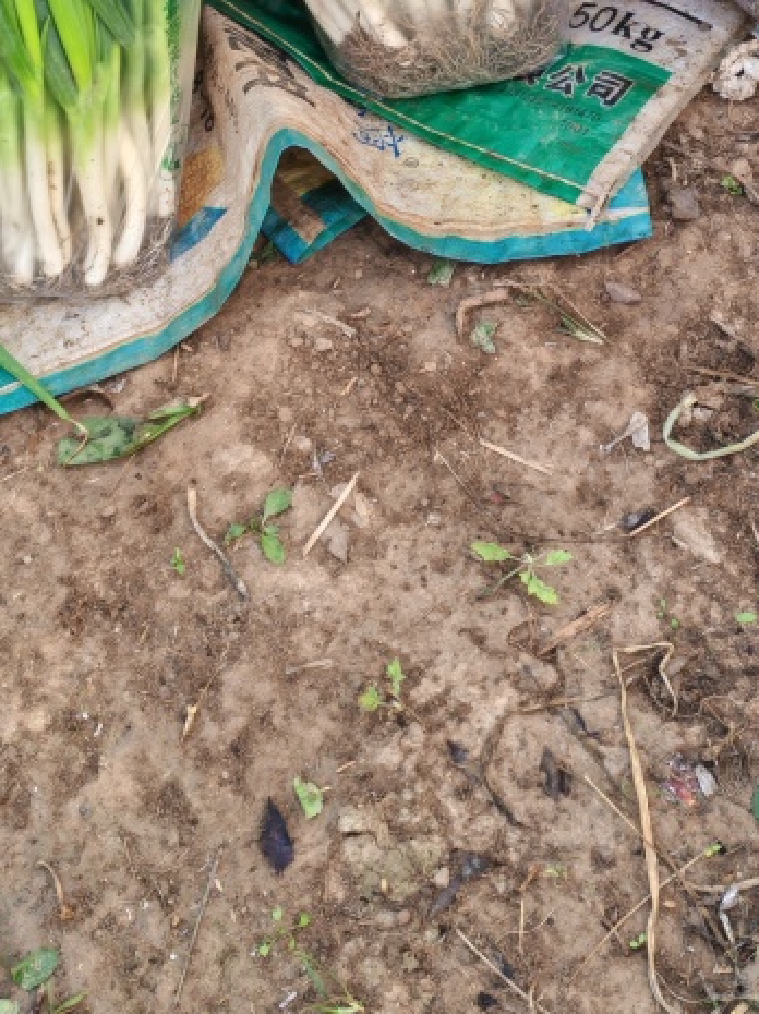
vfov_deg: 29.4
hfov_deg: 23.6
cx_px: 441
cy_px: 32
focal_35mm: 62
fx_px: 1815
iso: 80
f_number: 1.95
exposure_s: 1/100
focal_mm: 5.52
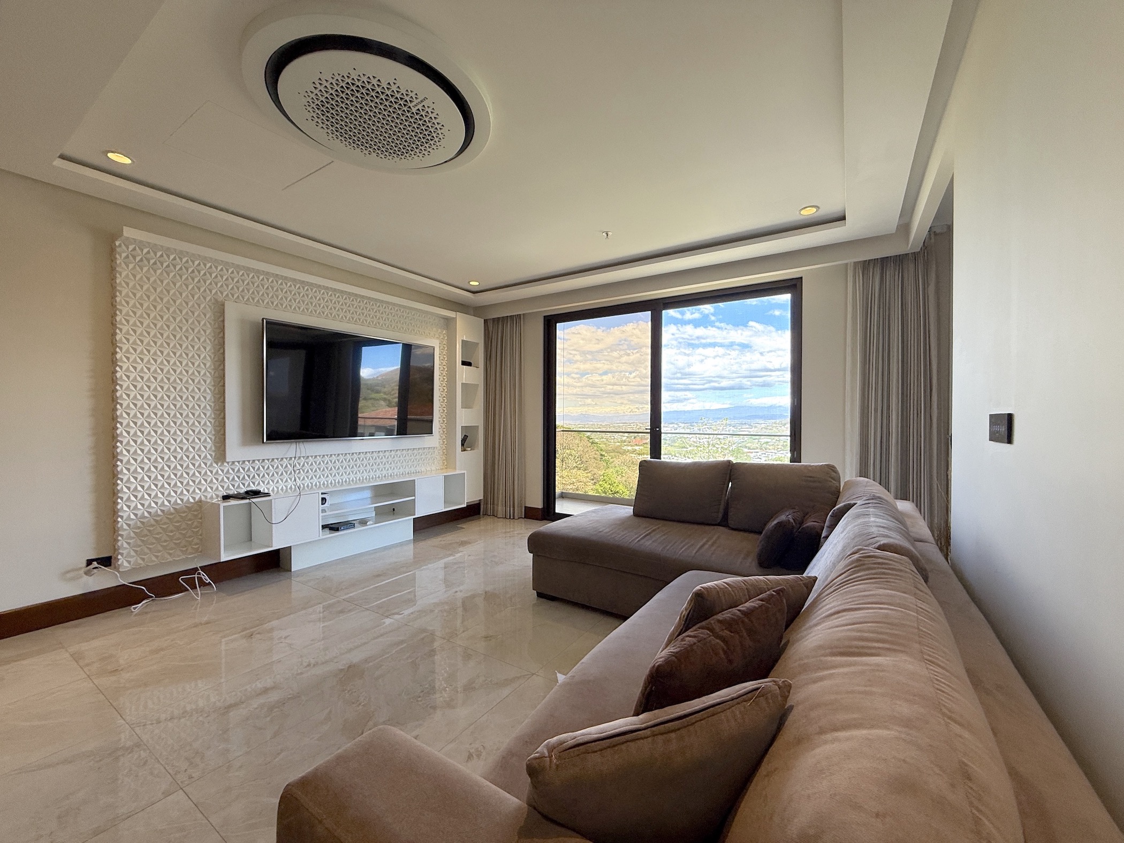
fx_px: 455
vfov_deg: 85.7
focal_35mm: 14
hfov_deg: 102.1
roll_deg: -0.1
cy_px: 422
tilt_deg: -0.5
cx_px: 562
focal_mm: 2.22
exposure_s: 1/187
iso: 64
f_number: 2.2
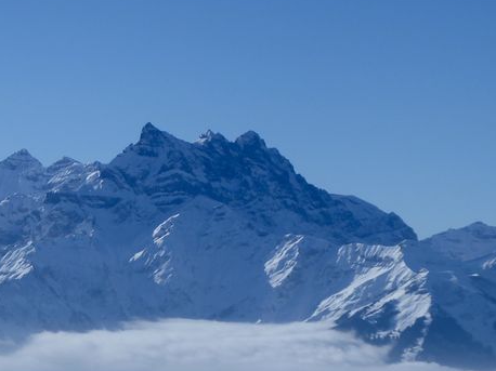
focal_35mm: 179
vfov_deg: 8.3
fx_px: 2563
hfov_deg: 11.0
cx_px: 102
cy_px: 141
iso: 80
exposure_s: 1/1300
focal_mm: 15
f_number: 4.8
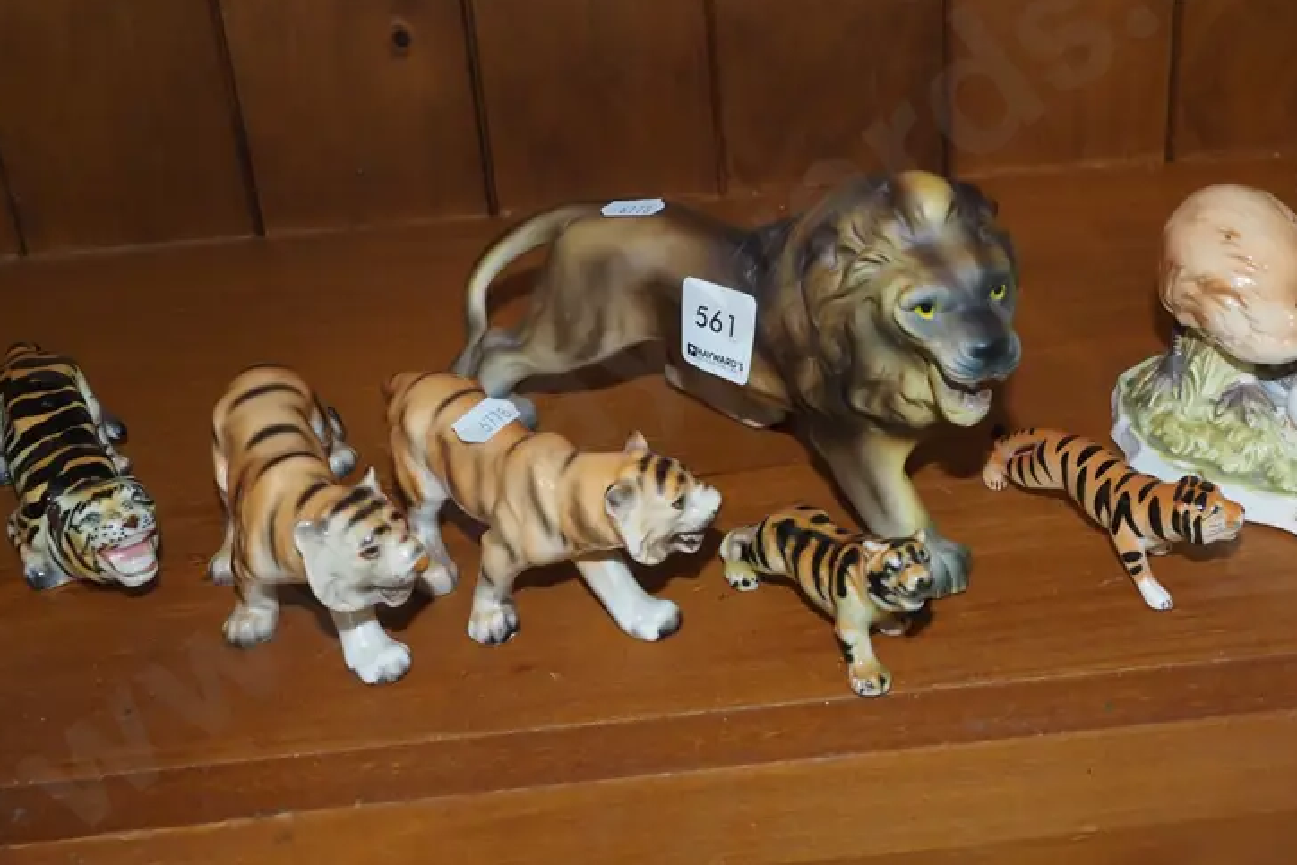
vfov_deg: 26.8
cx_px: 772
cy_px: 256
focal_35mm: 50
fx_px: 1802
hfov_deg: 39.4
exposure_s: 1/60
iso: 1600
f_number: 5.6
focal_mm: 17
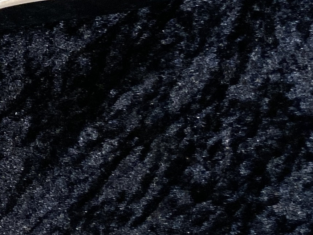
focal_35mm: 131
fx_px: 1184
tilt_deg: -63.9
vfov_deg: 11.0
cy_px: -92
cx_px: -220
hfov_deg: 13.7
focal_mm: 3.99
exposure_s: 1/60
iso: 200
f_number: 1.8
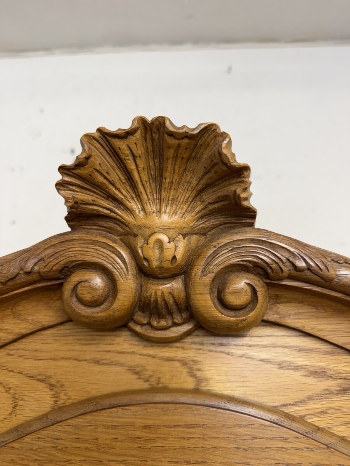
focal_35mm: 24
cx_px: 175
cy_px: 233
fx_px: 324
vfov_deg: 71.6
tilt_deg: +15.7
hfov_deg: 56.8
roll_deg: +0.1
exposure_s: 1/50
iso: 100
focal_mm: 6.76
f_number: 1.78
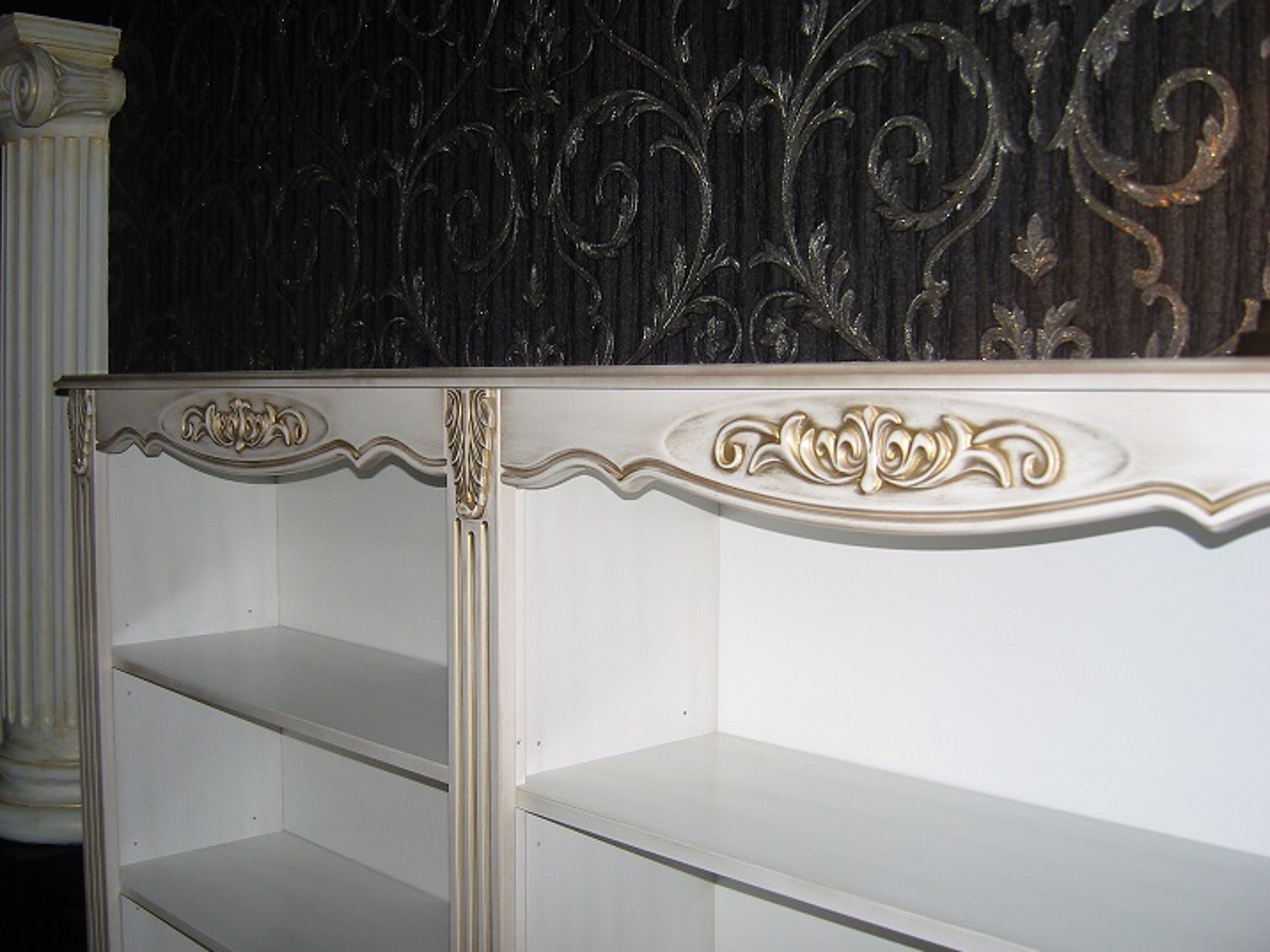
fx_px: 1394
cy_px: 459
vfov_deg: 37.7
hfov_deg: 48.9
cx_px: 568
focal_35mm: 38
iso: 100
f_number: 2.8
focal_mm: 7.3
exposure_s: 1/40
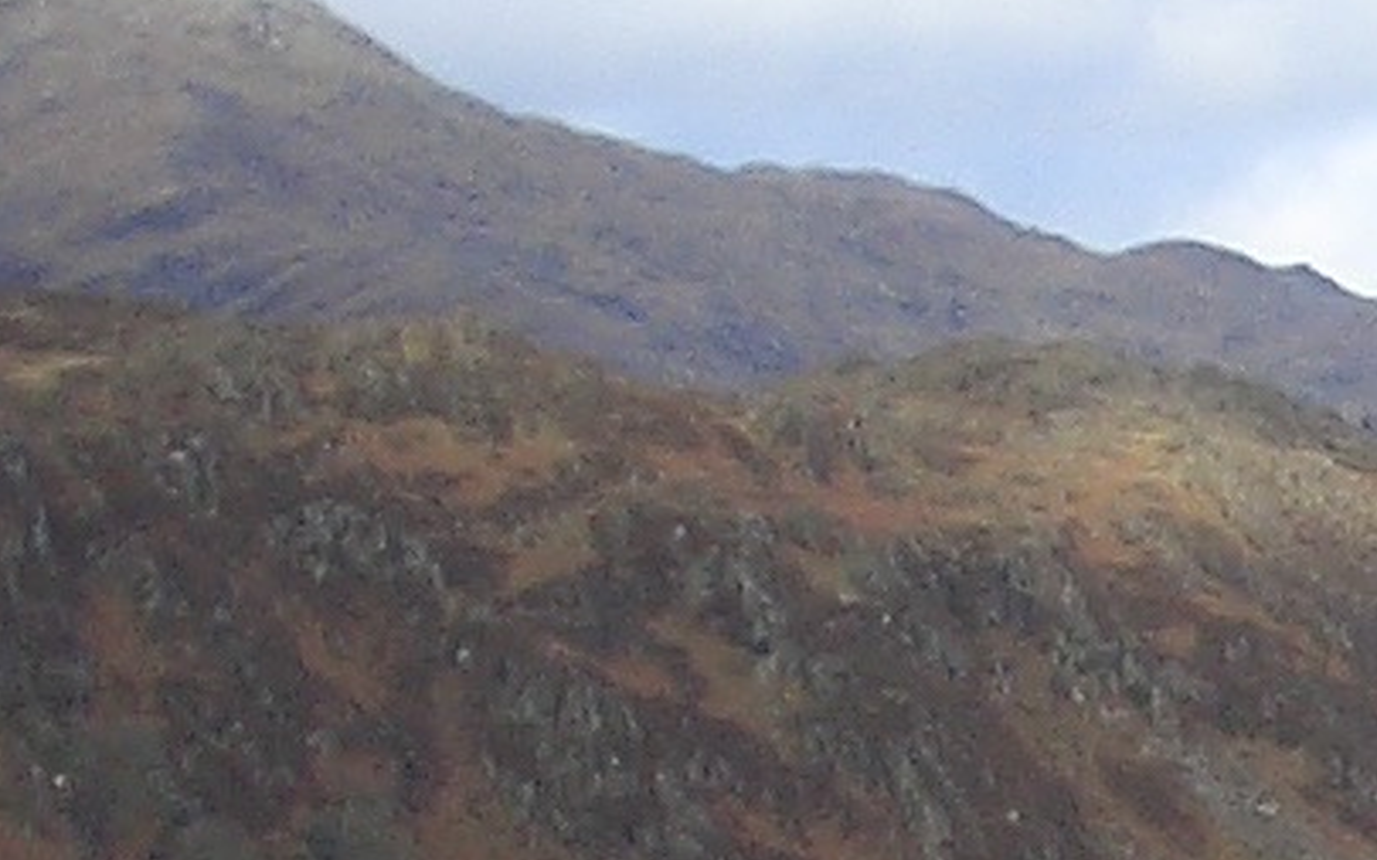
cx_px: 1928
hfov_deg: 9.7
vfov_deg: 6.1
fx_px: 7917
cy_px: 1492
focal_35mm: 211
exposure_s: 1/160
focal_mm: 5.8
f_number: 4.3
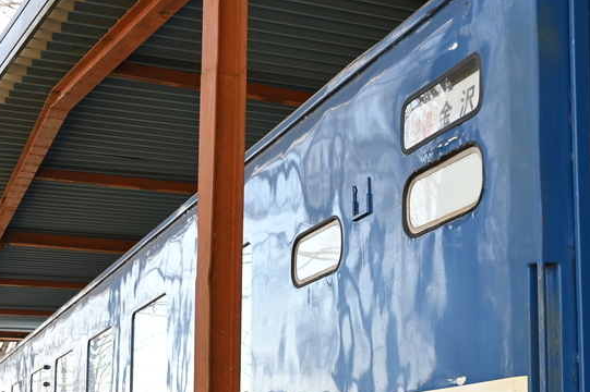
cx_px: 375
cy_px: 302
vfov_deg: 19.0
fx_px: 1163
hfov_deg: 28.3
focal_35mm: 71
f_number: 4
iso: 280
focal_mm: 32
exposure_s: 1/250
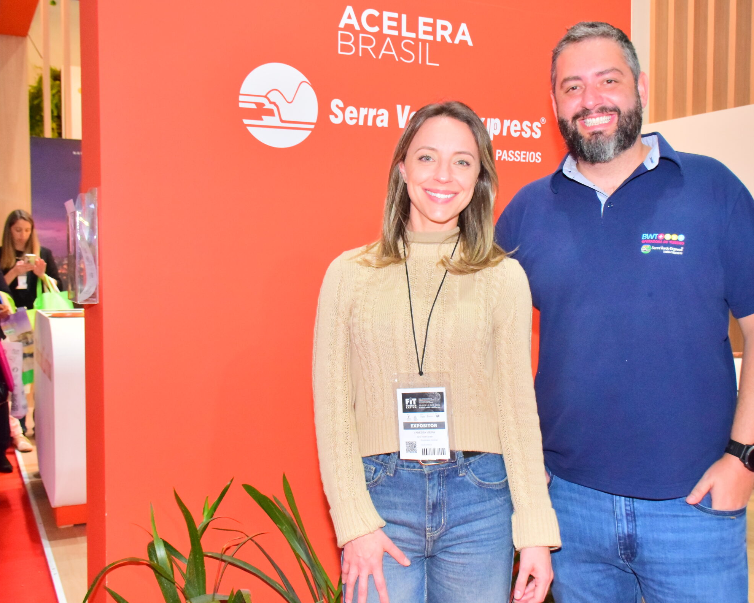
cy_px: 306
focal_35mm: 40
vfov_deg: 37.3
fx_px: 893
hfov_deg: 45.6
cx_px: 445
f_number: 5.6
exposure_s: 1/200
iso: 3200
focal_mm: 22
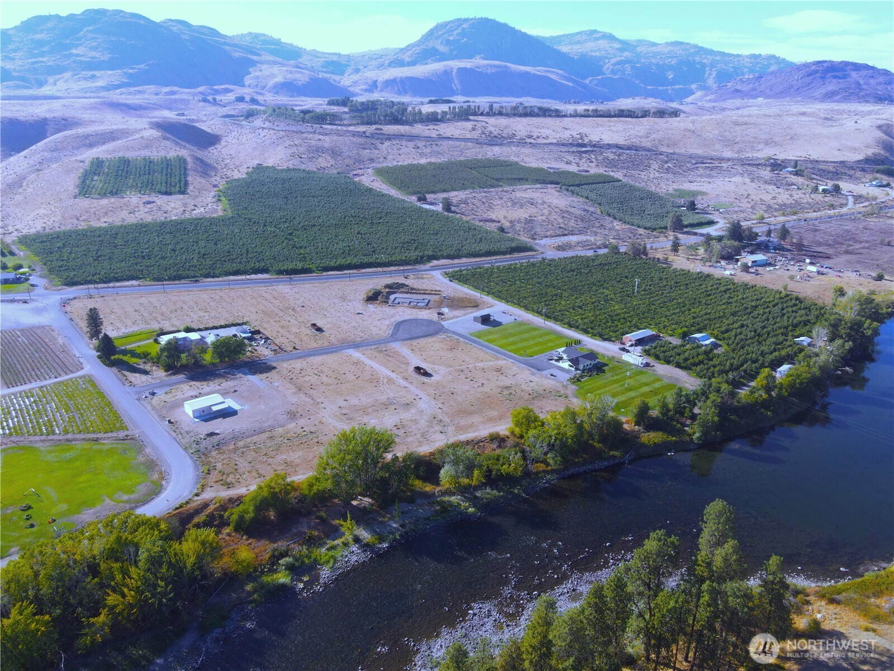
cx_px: 447
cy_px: 336
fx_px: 620
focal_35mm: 24
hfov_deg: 71.6
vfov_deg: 56.8
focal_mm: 4.5
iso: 100
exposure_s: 1/25
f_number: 2.8
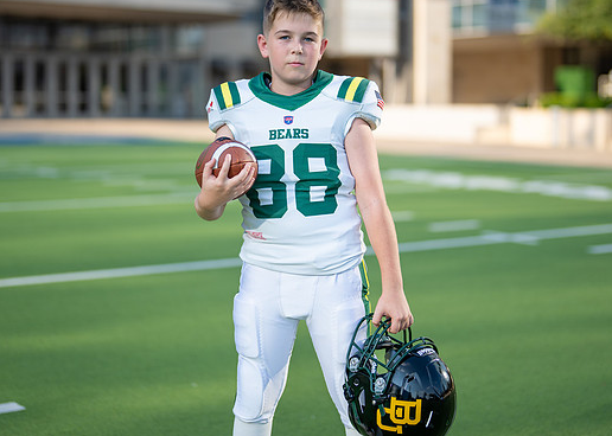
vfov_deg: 20.6
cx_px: 295
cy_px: 170
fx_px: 1199
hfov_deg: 28.6
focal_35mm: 69
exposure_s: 1/3200
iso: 100
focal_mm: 50
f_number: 1.2
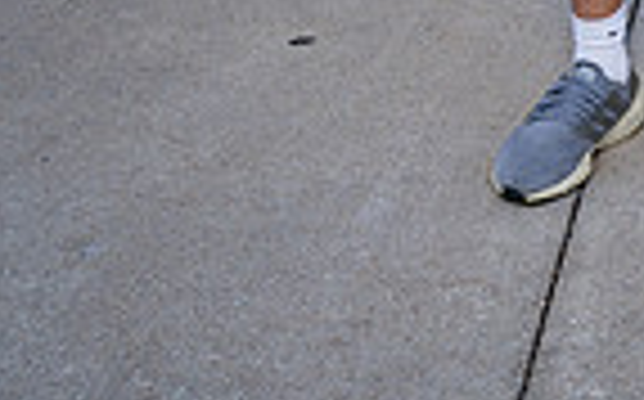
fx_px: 1578
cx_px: 658
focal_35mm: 90
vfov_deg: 11.6
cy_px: -589
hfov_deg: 22.1
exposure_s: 1/250
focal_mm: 28
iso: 100
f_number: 4
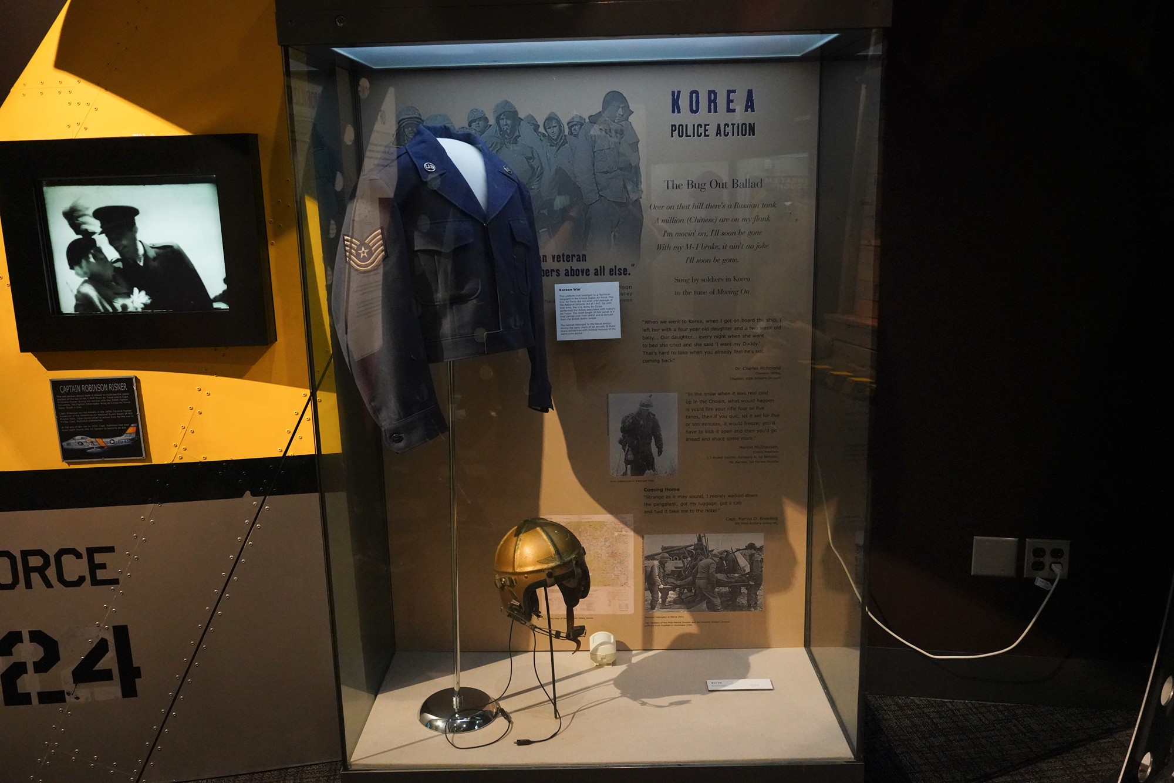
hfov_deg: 60.3
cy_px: 392
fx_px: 1011
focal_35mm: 31
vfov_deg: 42.3
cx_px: 587
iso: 8000
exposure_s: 1/100
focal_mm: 31
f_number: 4.5
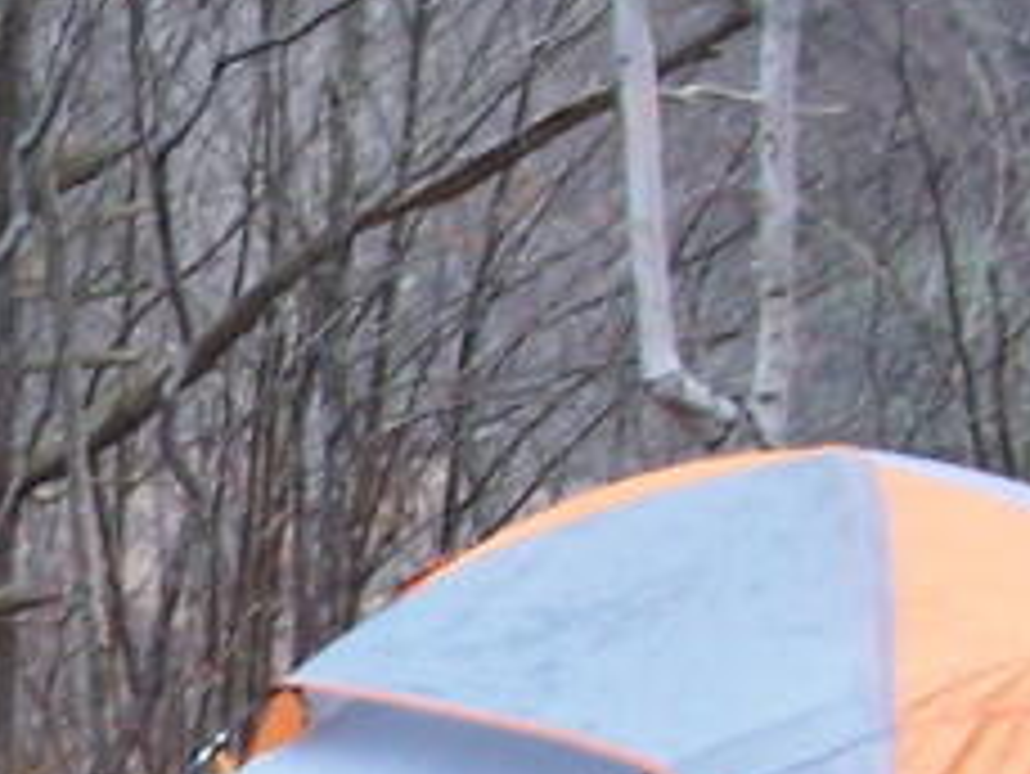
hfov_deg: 11.1
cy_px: 549
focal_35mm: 170
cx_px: -544
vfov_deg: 8.7
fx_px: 5061
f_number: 2.8
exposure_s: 1/30
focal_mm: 6.3
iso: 140
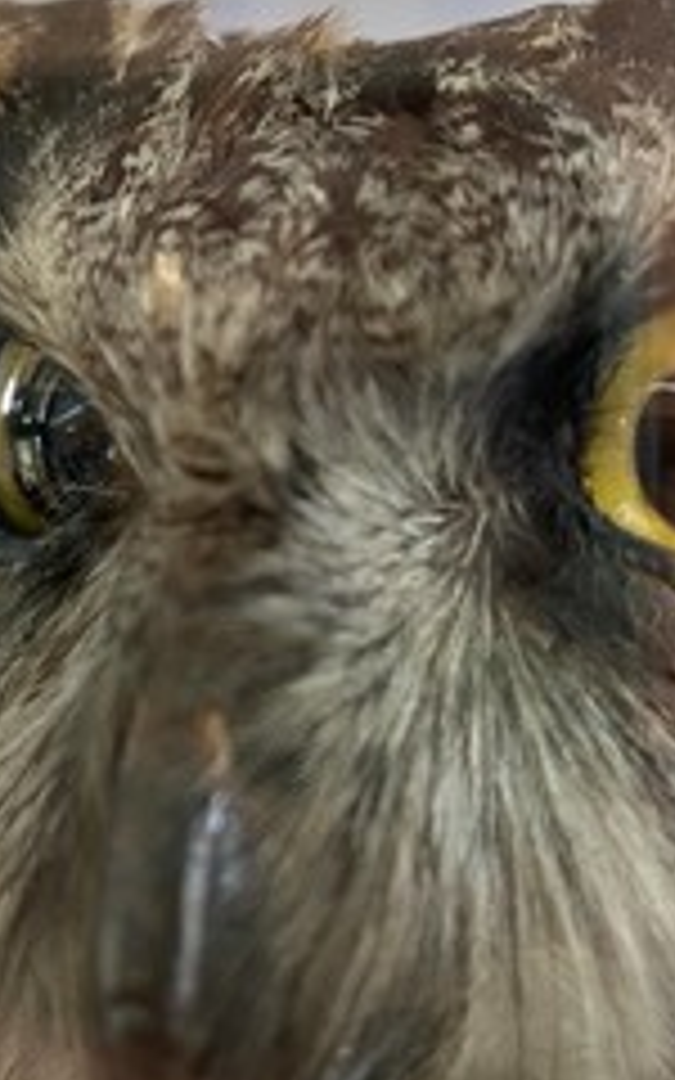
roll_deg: +3.7
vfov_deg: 43.3
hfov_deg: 27.5
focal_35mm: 46
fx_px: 1354
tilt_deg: -0.4
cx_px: 140
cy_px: 436
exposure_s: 1/50
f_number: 1.6
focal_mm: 5.1
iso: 200
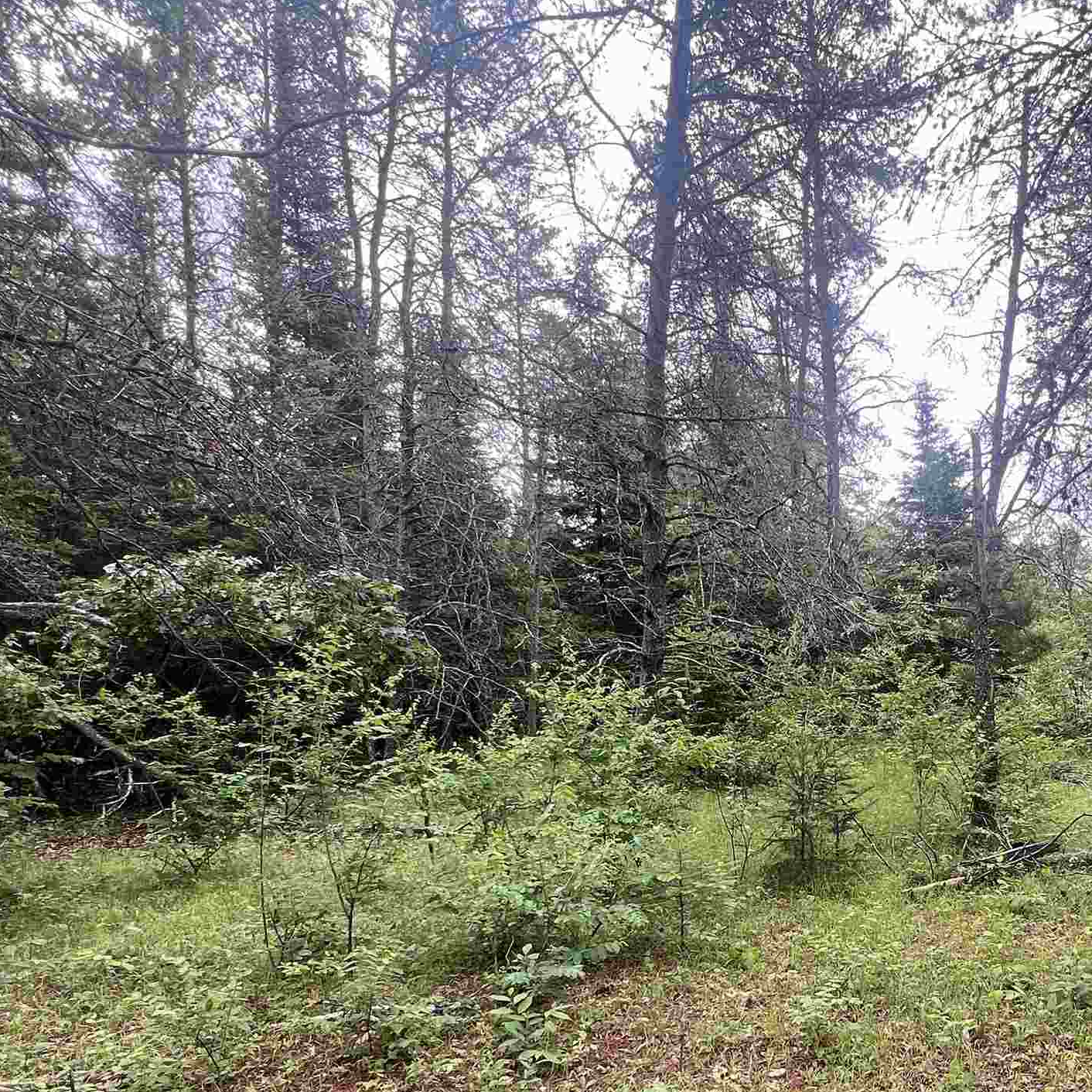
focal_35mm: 25
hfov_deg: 59.4
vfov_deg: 60.3
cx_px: 827
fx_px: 892
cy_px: 787
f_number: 1.8
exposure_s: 1/99
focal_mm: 1.57
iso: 32
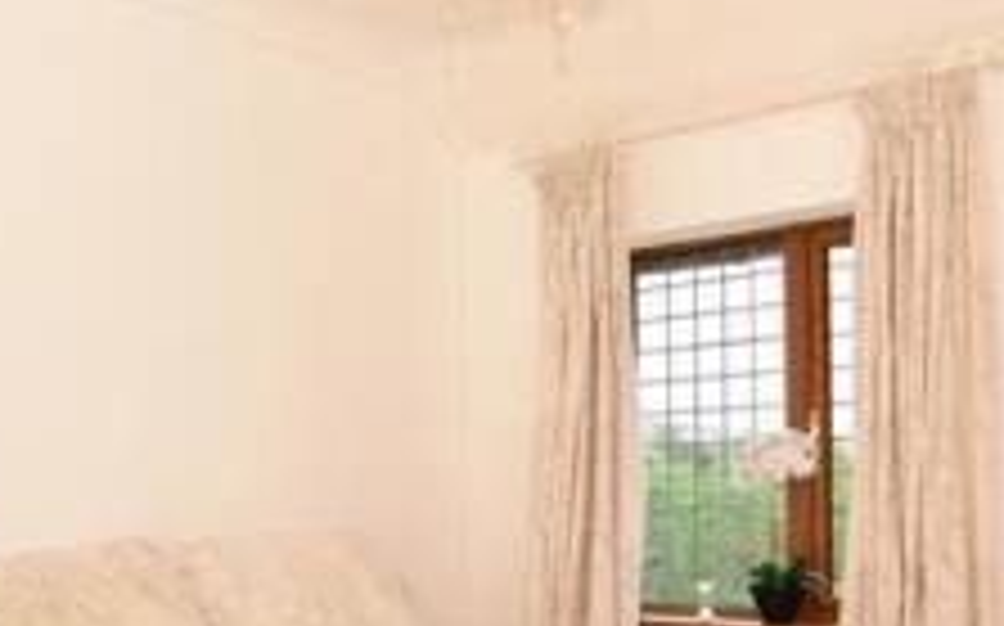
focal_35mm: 45
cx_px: 473
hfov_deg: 44.4
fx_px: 1230
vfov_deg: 28.1
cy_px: 475
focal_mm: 10
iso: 200
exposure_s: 1/60
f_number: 5.6
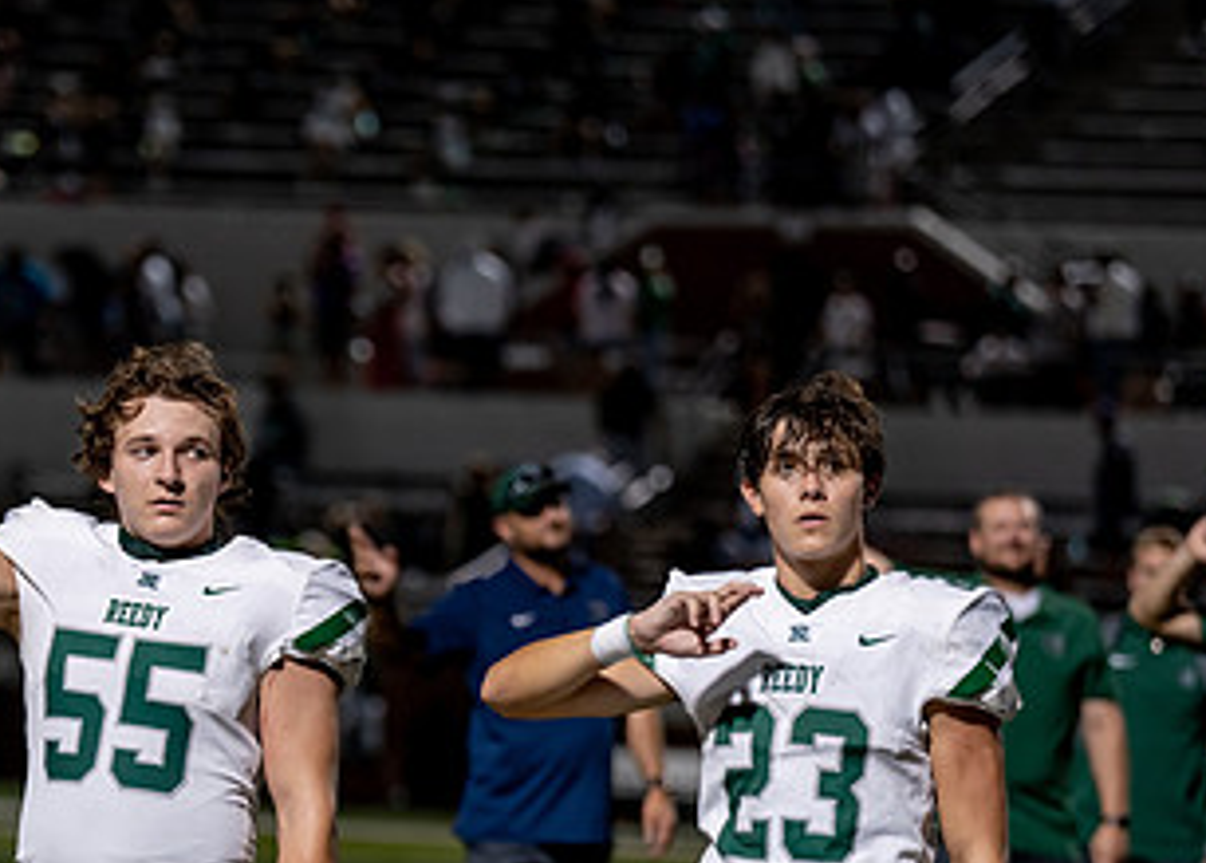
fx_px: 8637
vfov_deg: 5.7
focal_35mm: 252
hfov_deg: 8.0
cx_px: 169
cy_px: 776
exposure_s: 1/320
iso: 500
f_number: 2.8
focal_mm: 125
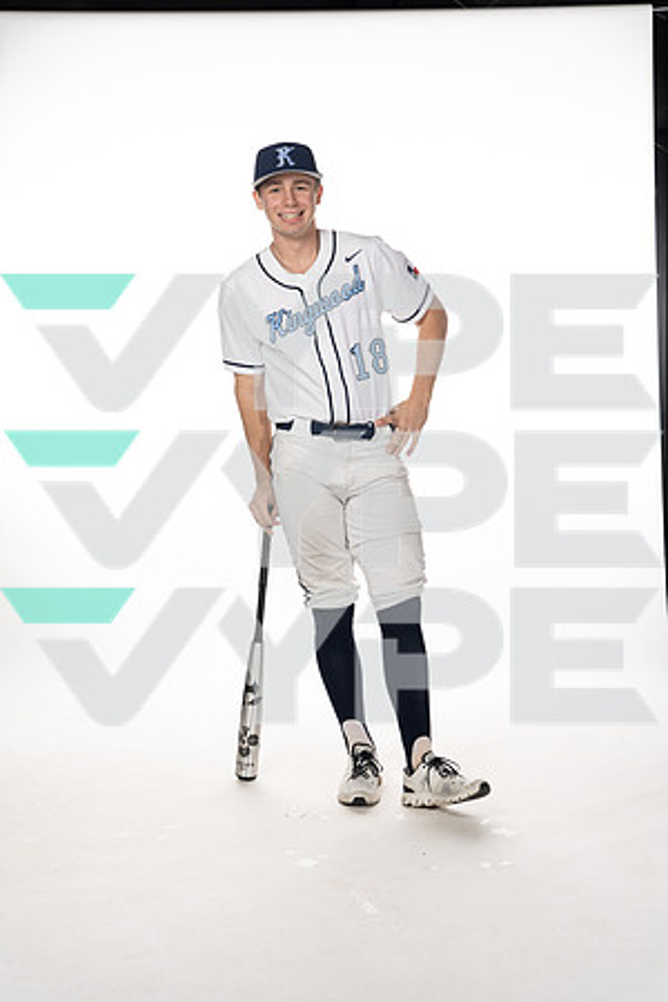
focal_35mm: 50
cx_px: 334
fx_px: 1392
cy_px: 501
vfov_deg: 39.6
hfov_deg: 27.0
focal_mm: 50
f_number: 6.3
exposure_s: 1/250
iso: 400
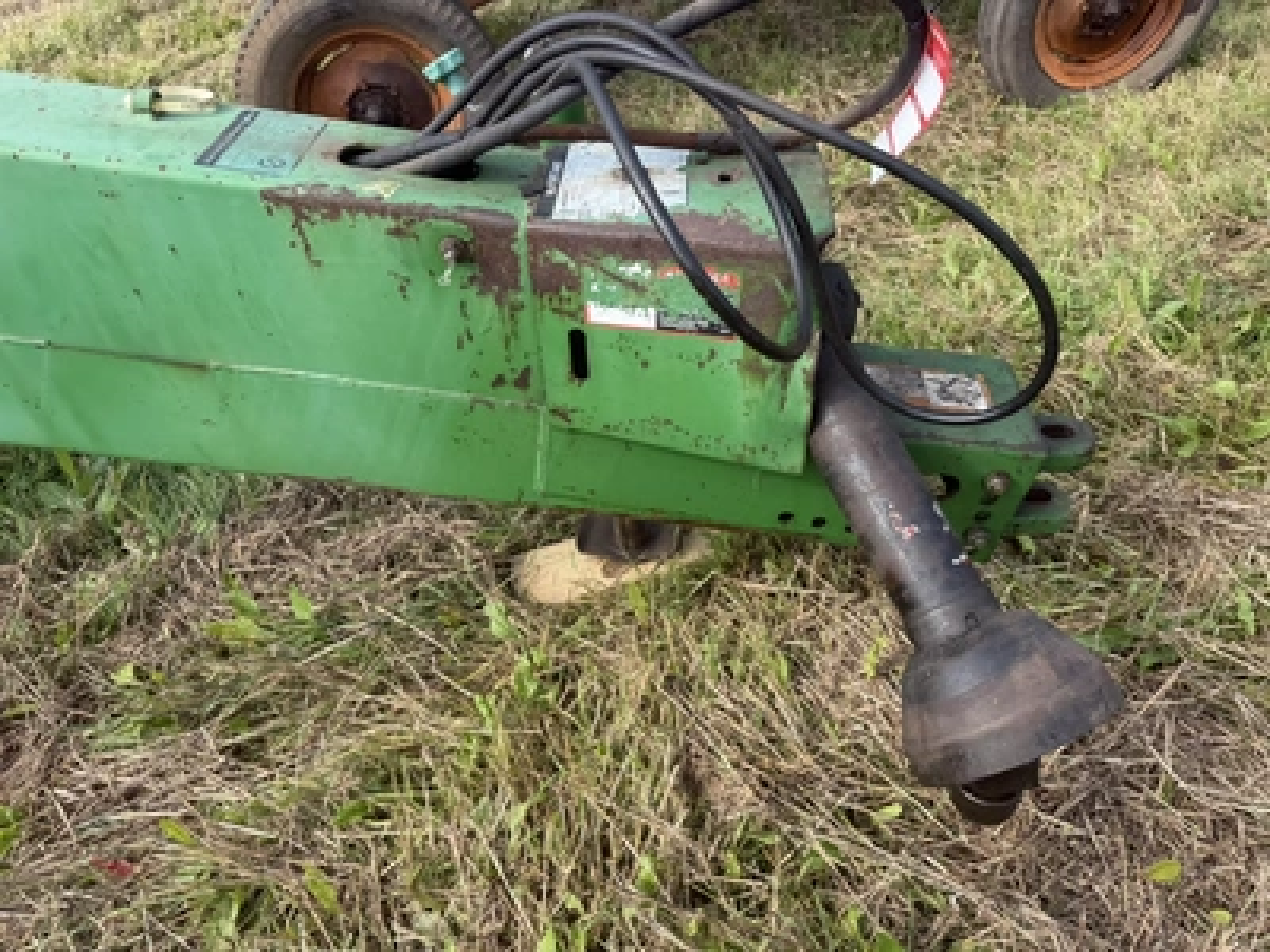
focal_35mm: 24
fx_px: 881
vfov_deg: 56.8
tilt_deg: -44.4
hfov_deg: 71.6
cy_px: 476
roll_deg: -3.2
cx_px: 635
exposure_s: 1/1522
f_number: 1.78
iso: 80
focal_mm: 6.76
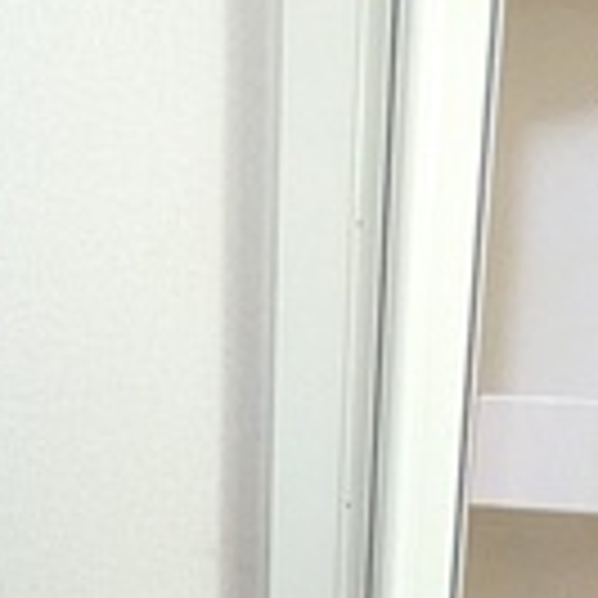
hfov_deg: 19.5
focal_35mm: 89
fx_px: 1739
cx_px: 297
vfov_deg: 14.5
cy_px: 1340
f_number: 2.2
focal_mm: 1.83
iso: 673
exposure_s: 1/60
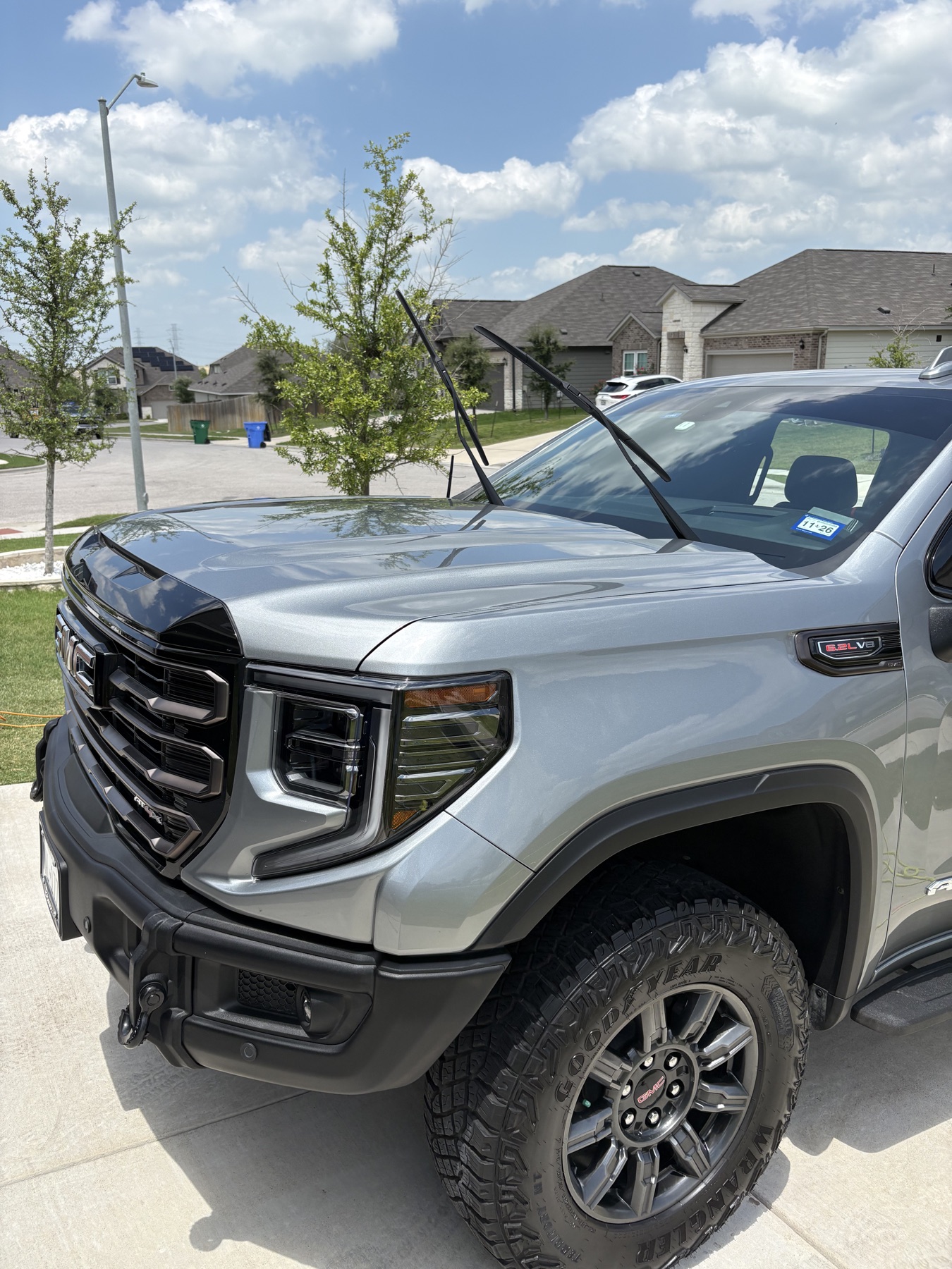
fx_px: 953
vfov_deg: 67.3
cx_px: 476
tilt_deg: -16.0
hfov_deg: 53.1
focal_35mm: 26
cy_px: 634
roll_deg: -0.1
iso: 50
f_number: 1.6
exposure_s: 1/3125
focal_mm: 5.96
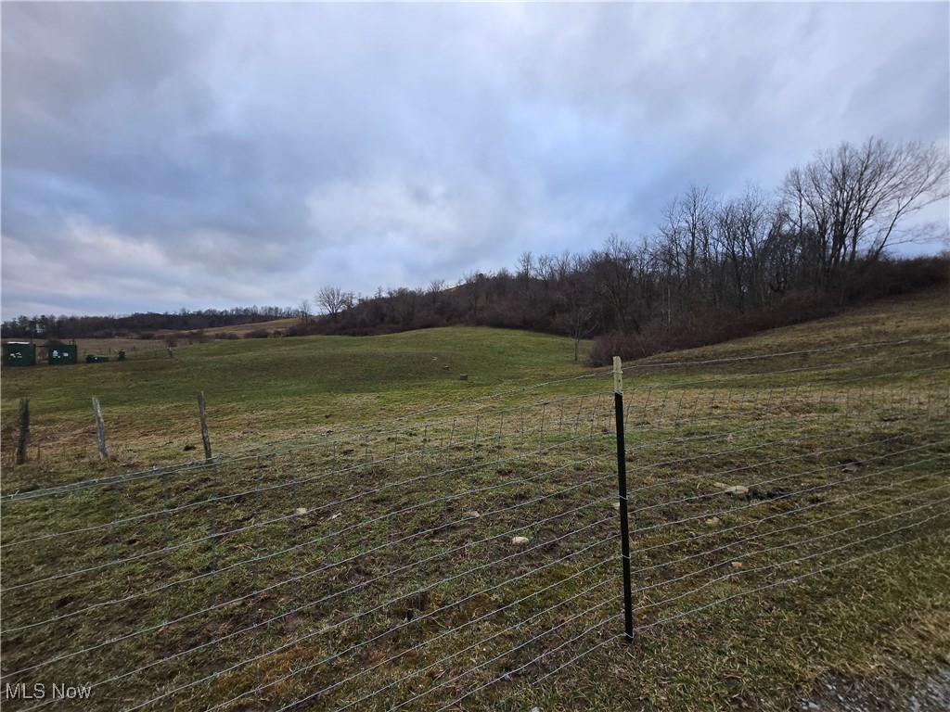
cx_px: 475
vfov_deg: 89.9
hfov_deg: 106.2
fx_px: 357
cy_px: 356
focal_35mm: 13
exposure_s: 1/120
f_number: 2.2
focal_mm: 1.7
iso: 40
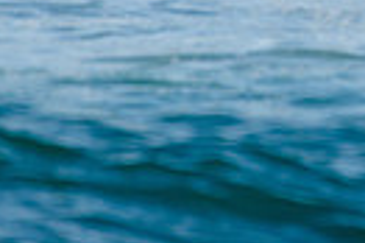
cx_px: 820
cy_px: -285
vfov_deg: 0.5
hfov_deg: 0.8
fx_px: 27574
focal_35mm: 2723
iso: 560
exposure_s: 1/2000
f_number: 5.6
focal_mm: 500
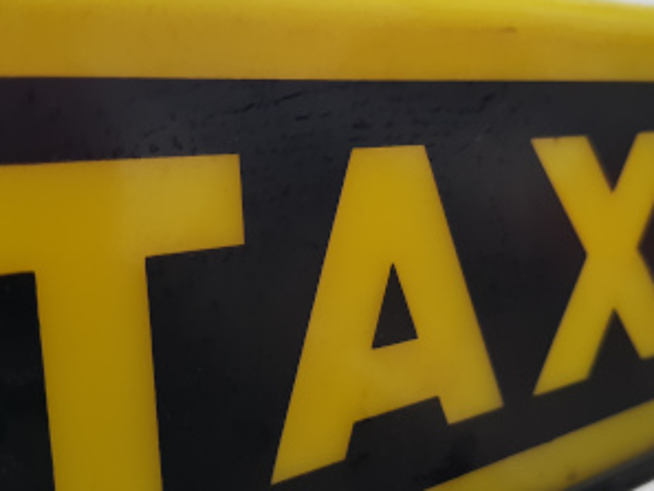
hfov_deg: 44.8
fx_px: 794
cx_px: 346
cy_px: 288
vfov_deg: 34.3
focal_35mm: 42
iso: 160
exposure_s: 1/30
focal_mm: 4.2
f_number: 1.7
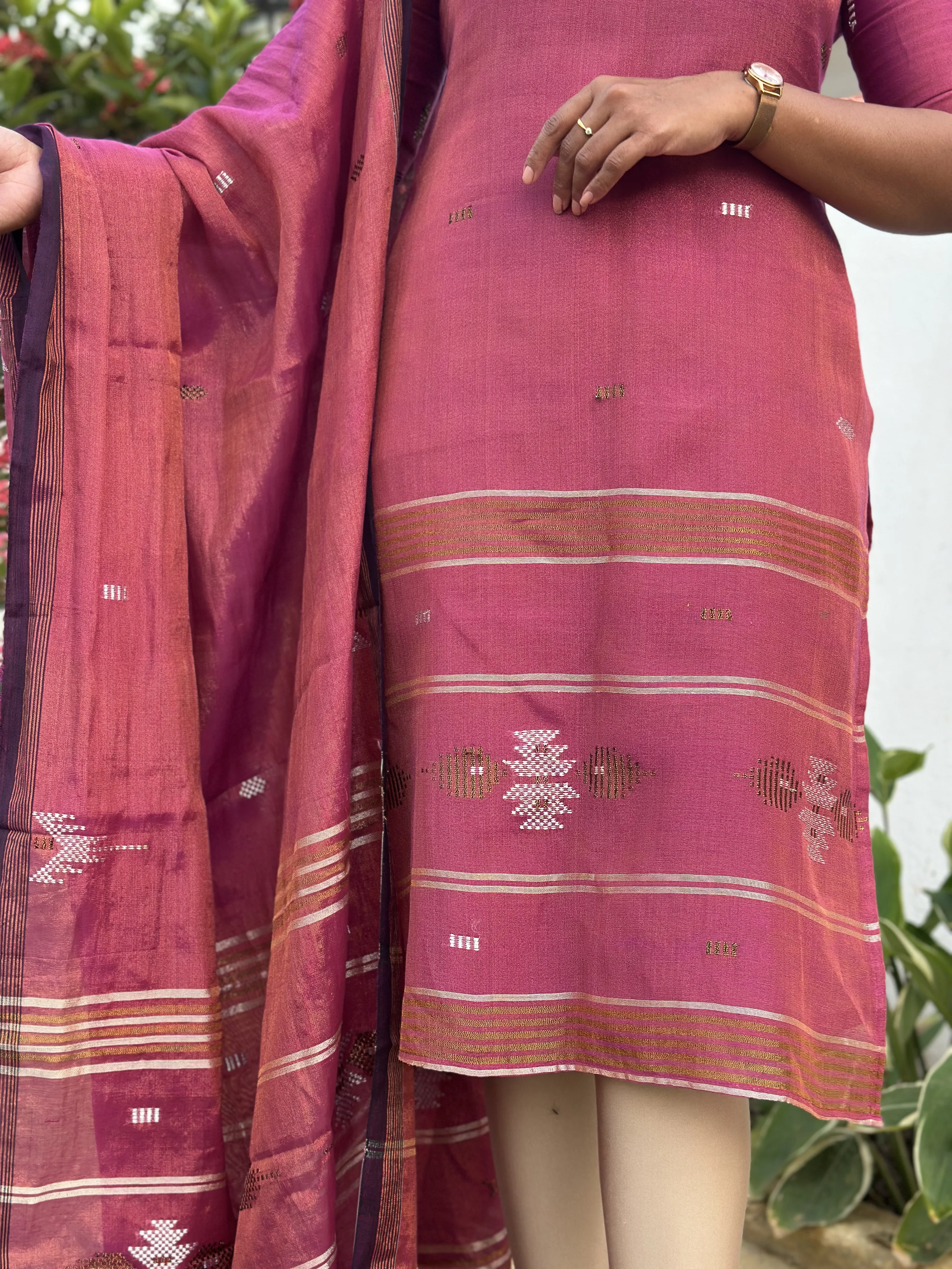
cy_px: 634
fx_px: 1760
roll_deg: -1.9
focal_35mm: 48
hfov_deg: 30.3
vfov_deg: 39.7
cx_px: 476
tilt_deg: -2.6
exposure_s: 1/70
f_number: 1.78
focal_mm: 6.86
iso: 125
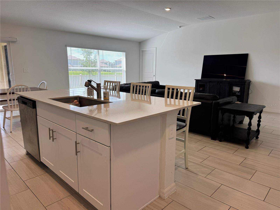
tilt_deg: -10.6
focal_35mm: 24
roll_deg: -0.8
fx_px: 194
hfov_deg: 71.6
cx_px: 140
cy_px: 105
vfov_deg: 56.8
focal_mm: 6.76
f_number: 1.78
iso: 64
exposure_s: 1/164
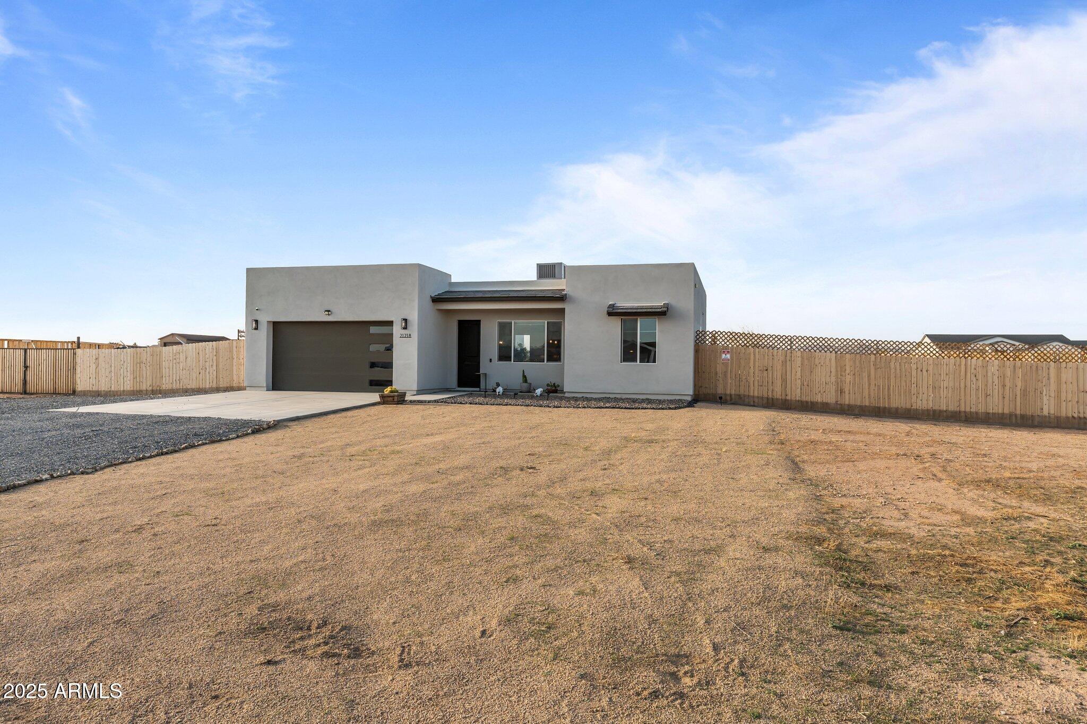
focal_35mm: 24
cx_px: 544
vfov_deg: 53.1
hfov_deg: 73.7
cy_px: 362
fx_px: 725
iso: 400
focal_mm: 24
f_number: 8
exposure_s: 1/800
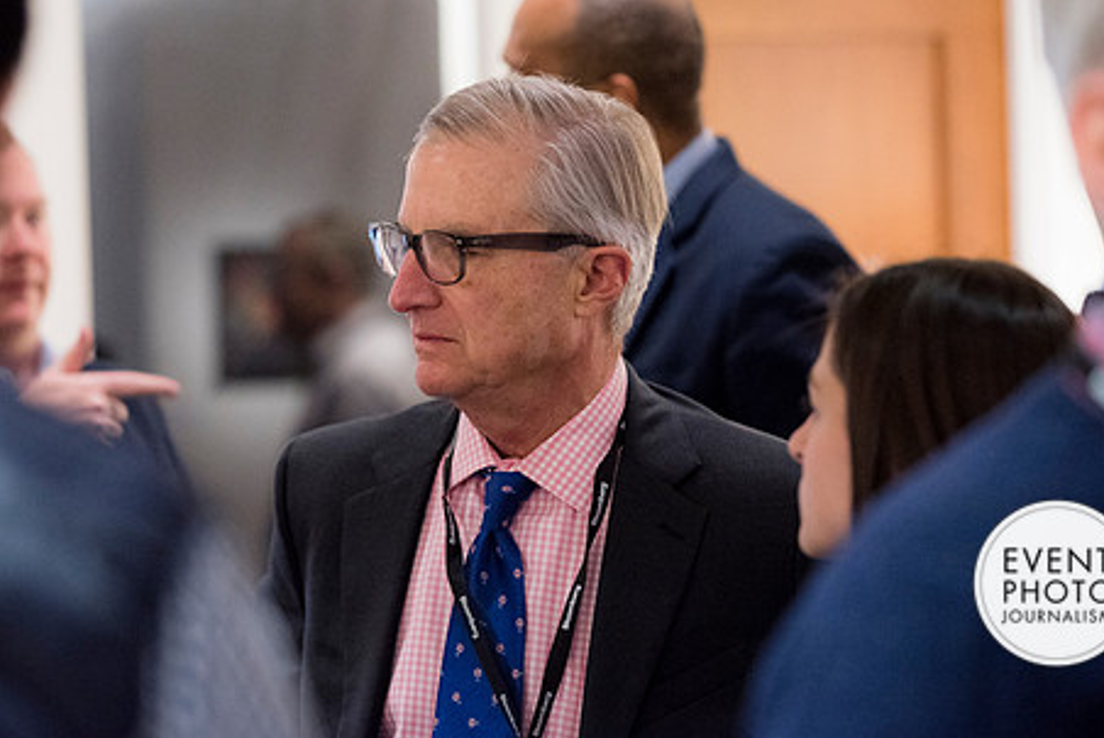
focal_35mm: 143
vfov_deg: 9.6
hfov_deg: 14.3
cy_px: 272
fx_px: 4388
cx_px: 513
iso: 1600
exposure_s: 1/125
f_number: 2.8
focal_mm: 110
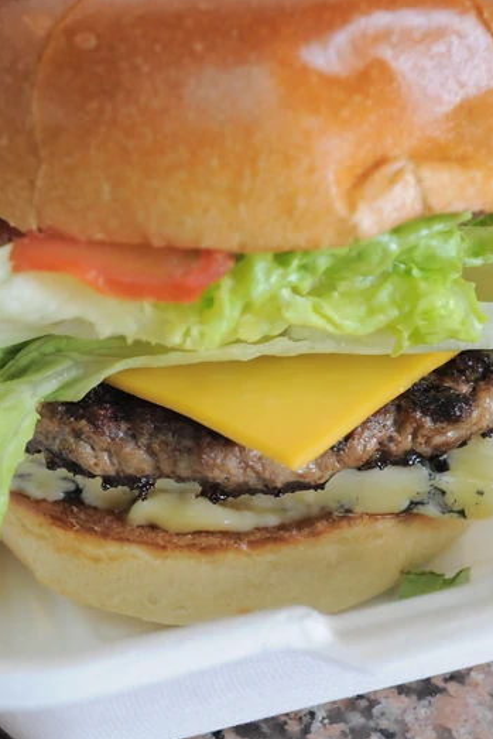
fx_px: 1129
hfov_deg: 24.6
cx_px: 225
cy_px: 371
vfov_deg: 36.2
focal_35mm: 55
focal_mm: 24
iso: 320
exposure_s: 1/125
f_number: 5.6
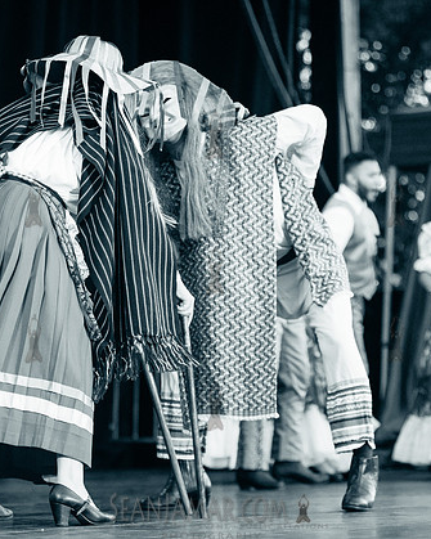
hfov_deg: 12.3
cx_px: 169
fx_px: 1994
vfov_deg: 15.4
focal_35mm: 125
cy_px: 277
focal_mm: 86
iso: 4000
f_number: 2.8
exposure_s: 1/800
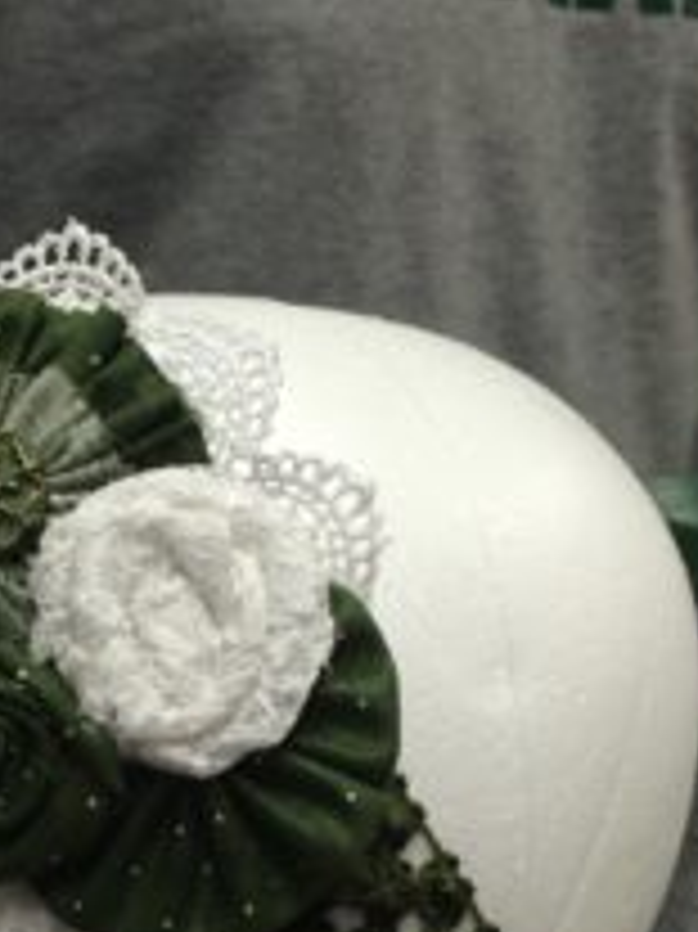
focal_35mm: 58
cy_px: 747
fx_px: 1561
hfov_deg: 25.0
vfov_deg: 32.3
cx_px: 216
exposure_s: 1/60
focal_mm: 4.12
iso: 40
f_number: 2.2
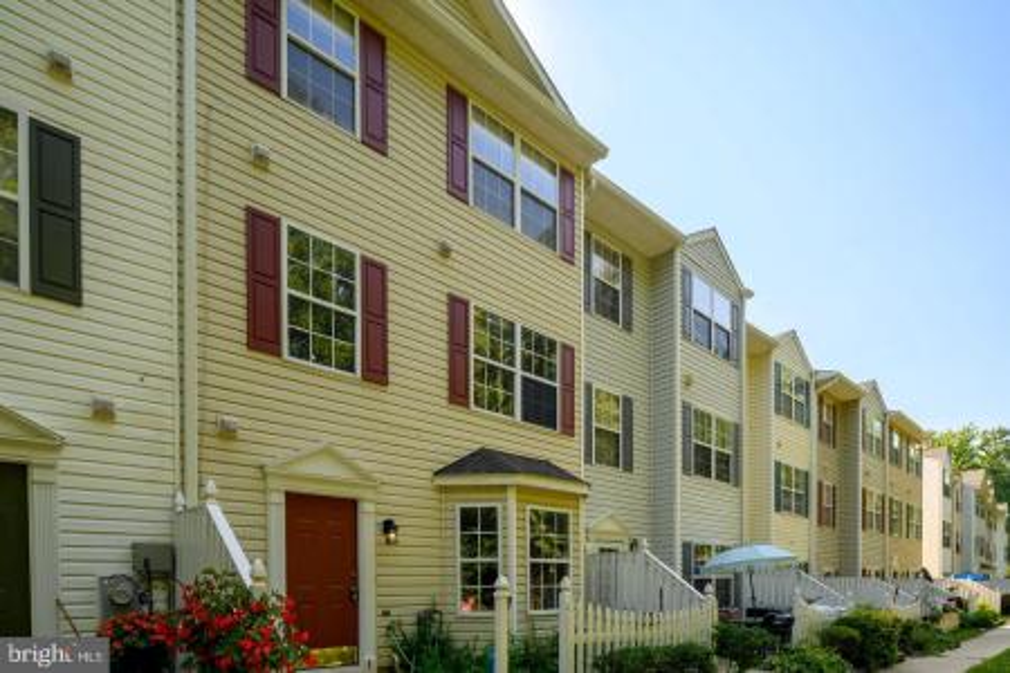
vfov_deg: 64.6
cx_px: 505
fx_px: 533
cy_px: 336
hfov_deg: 86.9
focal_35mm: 19
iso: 320
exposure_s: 1/320
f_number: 16
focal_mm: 19
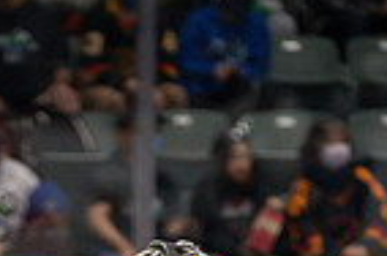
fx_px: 5417
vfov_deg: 2.7
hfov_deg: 4.1
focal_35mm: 505
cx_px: -68
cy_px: 470
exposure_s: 1/1000
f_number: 2.8
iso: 2000
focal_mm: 117
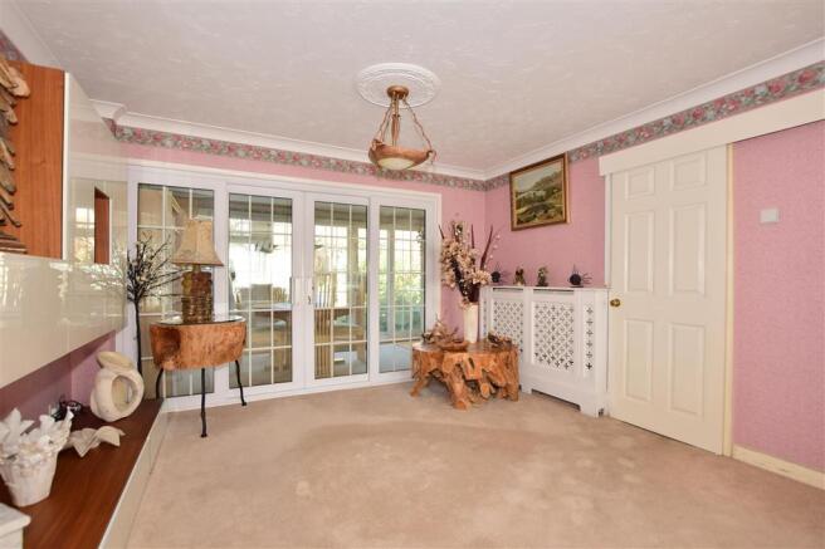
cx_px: 412
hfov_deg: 100.4
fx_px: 344
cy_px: 274
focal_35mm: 15
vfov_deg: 77.3
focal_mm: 10
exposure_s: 1/50
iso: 400
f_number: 7.1
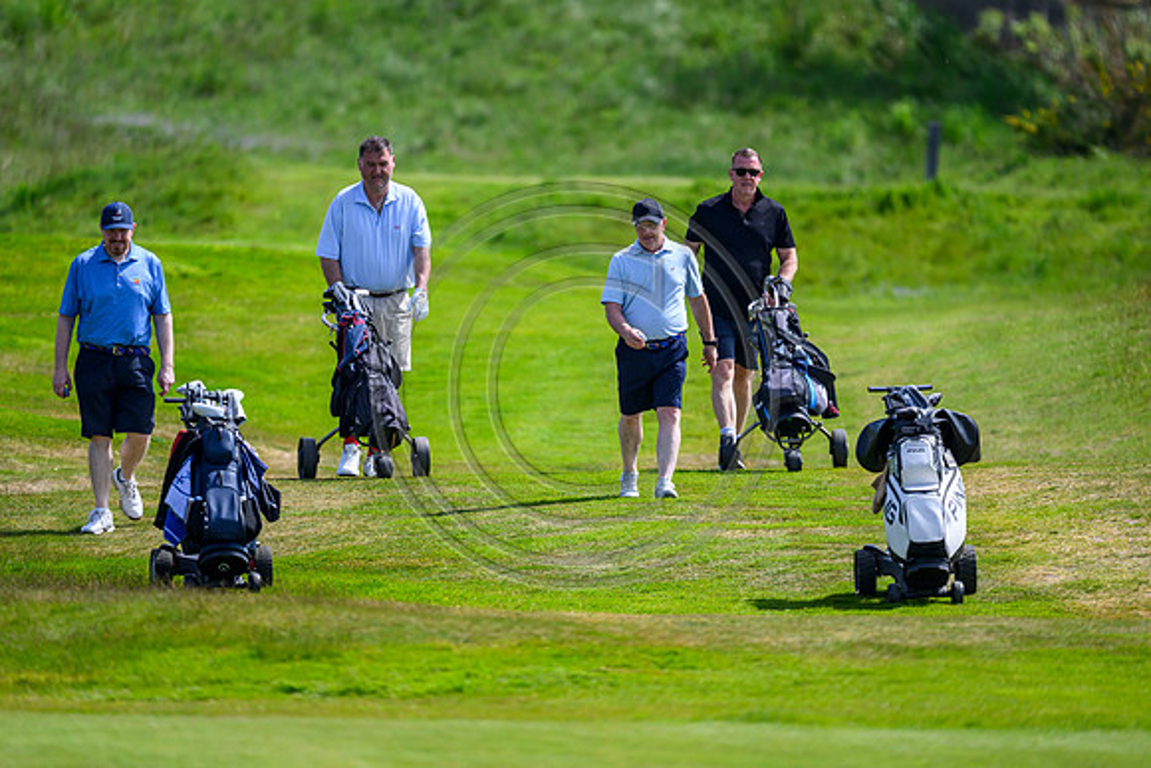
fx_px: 17908
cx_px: 576
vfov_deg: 2.5
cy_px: 384
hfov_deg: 3.7
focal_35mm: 560
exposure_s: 1/2500
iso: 500
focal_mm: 560
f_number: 4
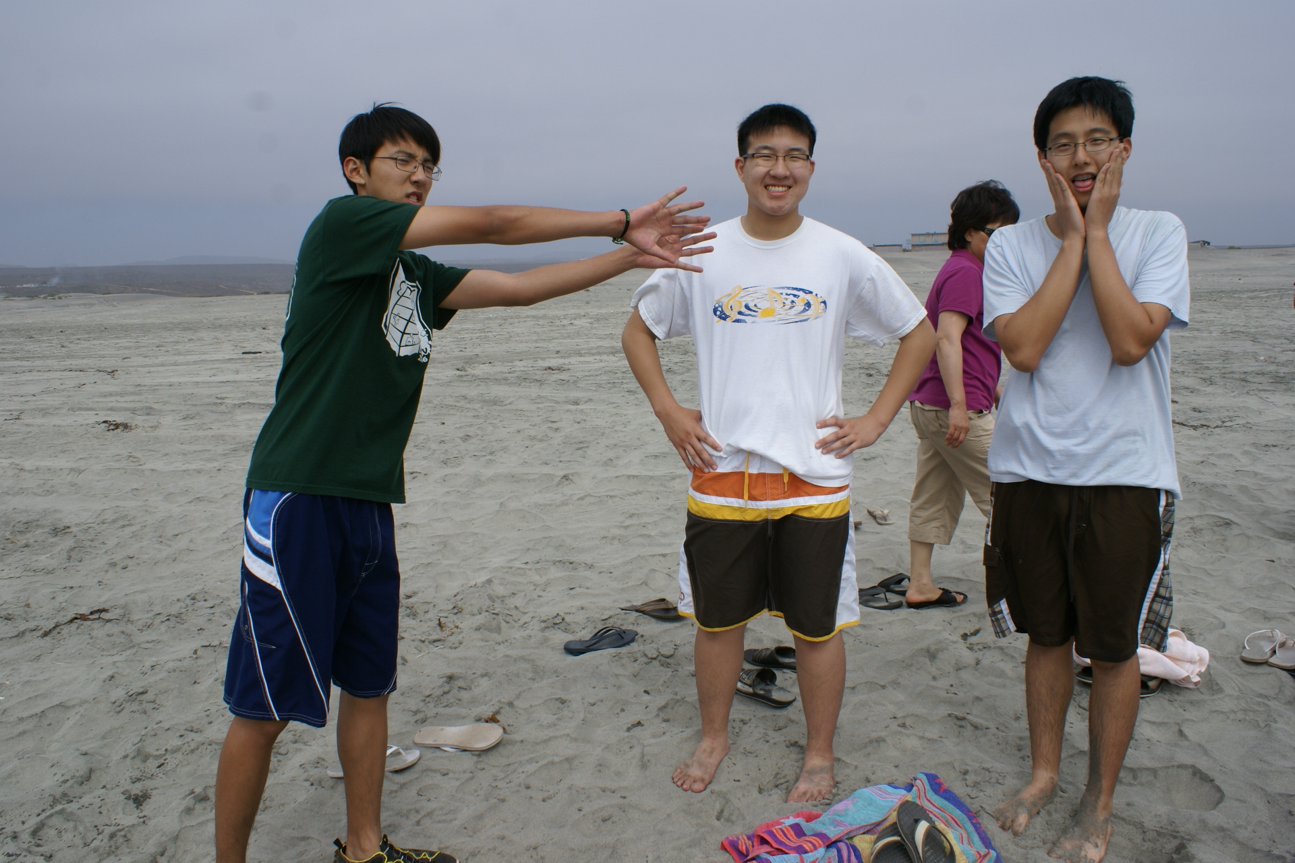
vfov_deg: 47.9
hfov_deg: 67.4
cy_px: 432
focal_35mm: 27
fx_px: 971
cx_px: 648
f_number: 10
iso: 100
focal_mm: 18
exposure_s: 1/320
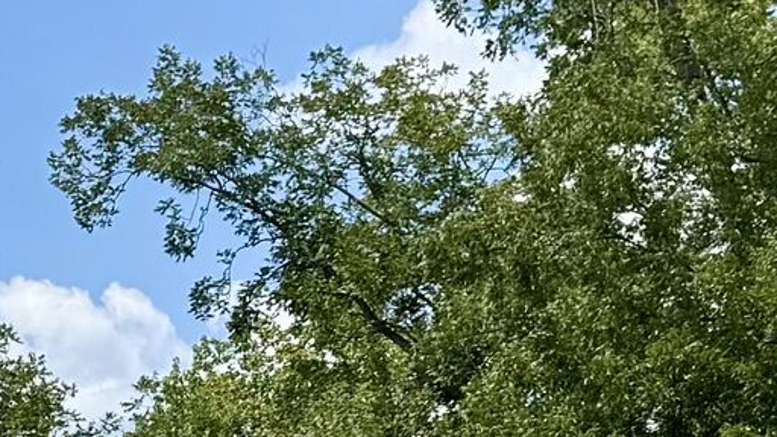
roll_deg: -0.5
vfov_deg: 6.8
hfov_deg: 13.6
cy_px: 1394
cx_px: 118
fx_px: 3235
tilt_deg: -6.3
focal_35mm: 157
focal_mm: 6.76
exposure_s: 1/3279
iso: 80
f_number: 1.78
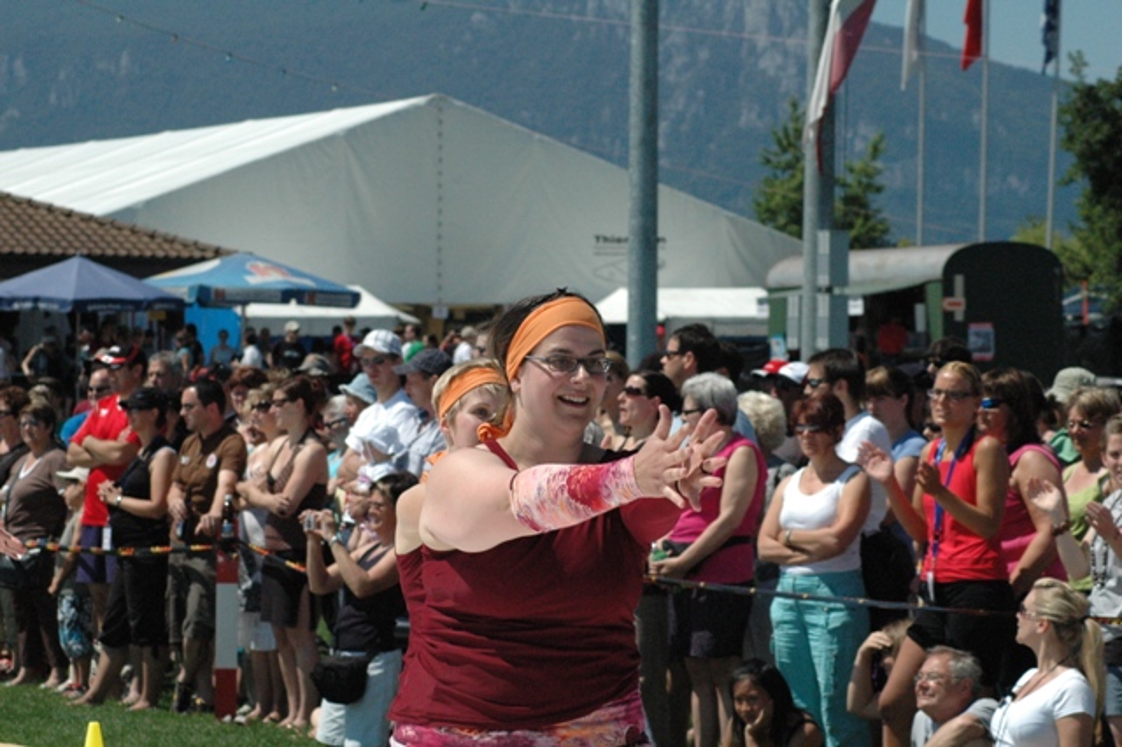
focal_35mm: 150
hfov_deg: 13.7
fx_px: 4672
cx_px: 561
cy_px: 374
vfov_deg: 9.1
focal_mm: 100
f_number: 10
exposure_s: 1/3200
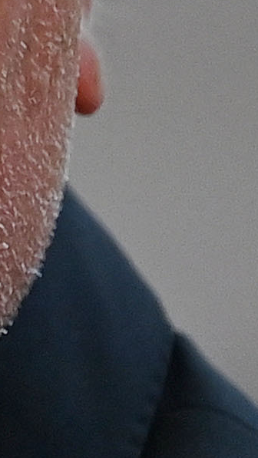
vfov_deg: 0.7
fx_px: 37990
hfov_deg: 0.4
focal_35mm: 3125
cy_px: 74
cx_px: -513
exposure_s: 1/320
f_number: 4
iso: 2000
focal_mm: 320
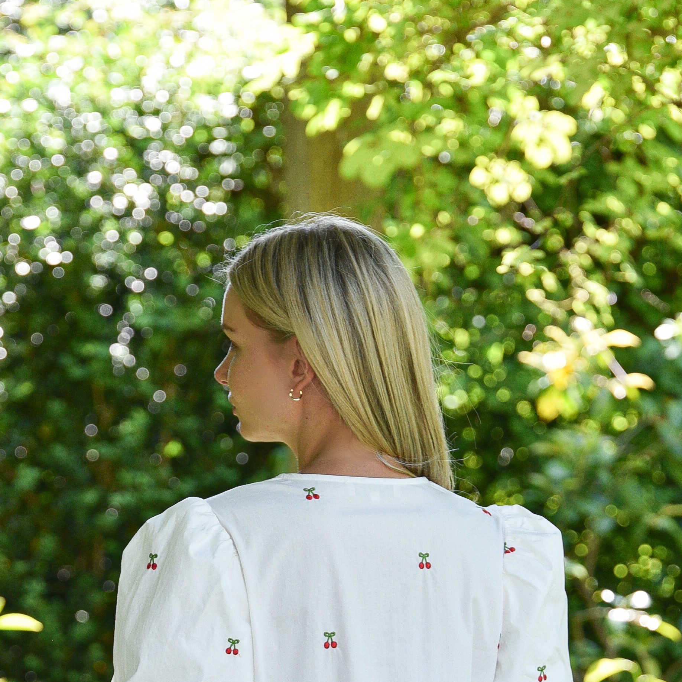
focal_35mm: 404
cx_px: 288
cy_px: 836
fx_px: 9005
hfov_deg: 4.3
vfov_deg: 4.3
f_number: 5
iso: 400
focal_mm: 145
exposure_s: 1/400
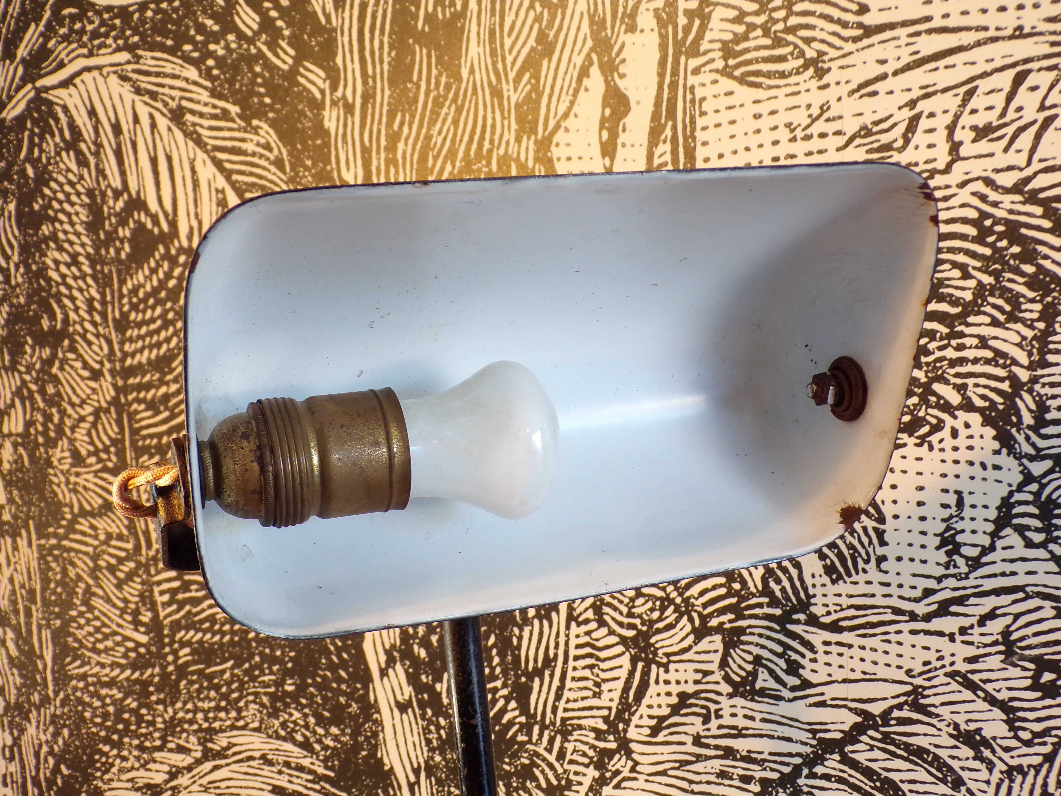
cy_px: 398
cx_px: 530
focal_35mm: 37
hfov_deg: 50.1
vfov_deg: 38.7
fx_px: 1134
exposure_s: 1/20
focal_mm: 6.6
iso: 200
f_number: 3.3
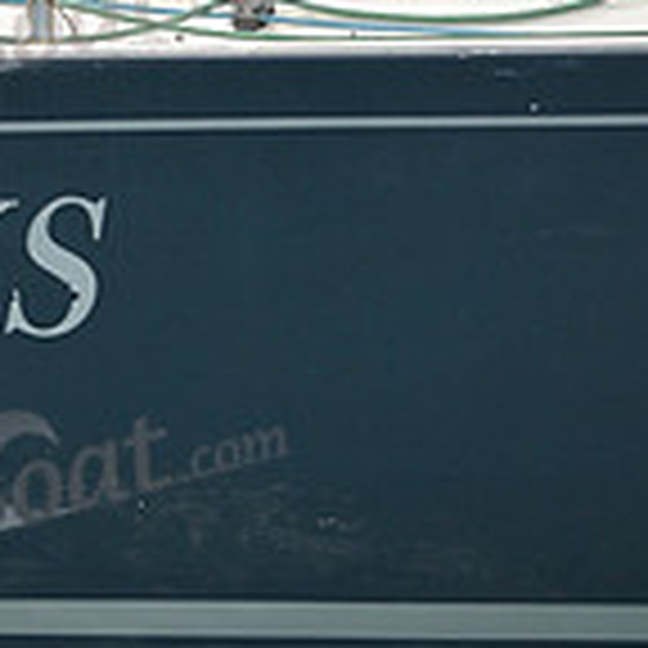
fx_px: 20332
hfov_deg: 1.8
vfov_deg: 1.8
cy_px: -124
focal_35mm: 960
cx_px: -576
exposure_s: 1/1000
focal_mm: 280
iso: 280
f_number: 6.3
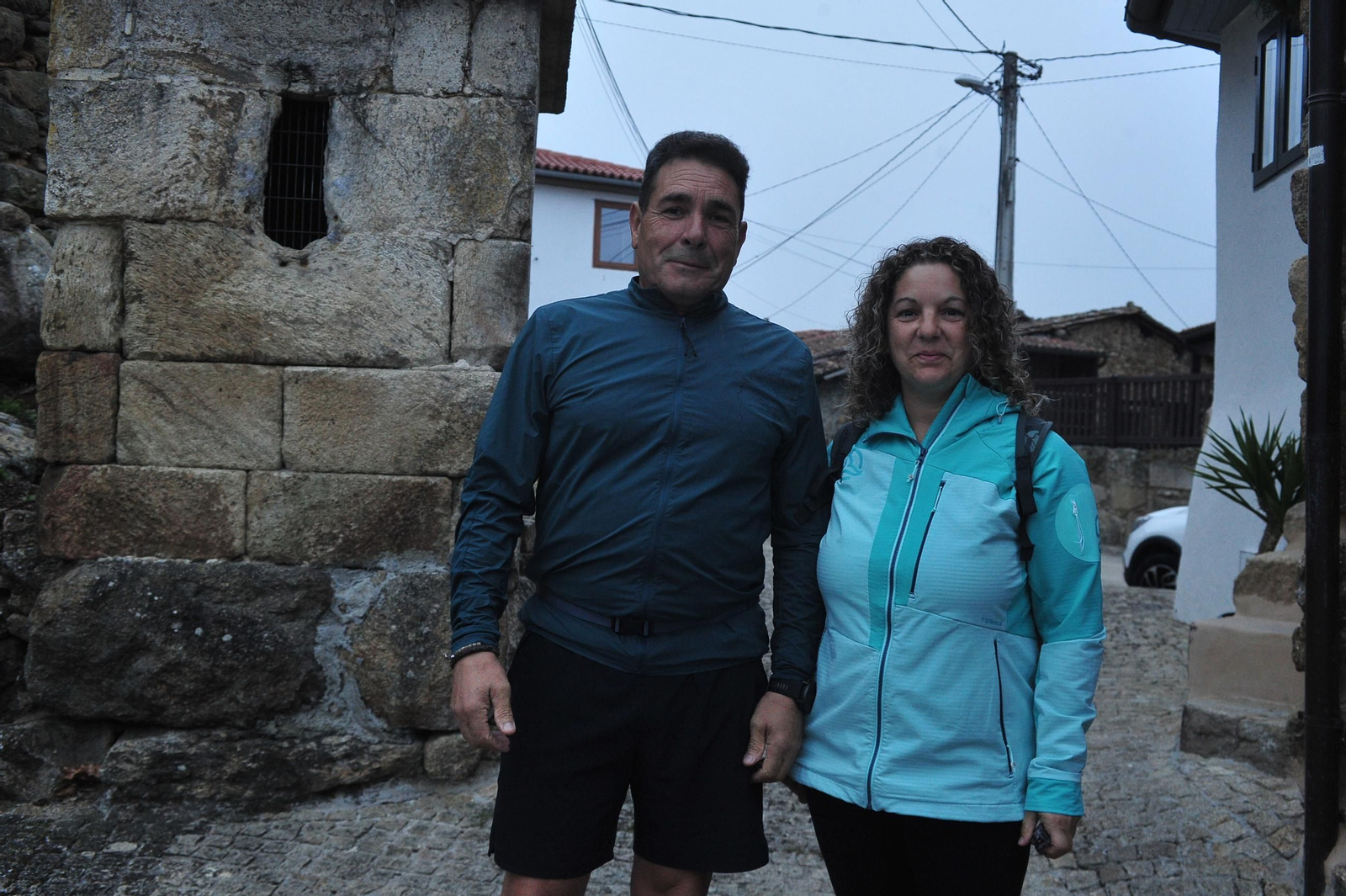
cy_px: 448
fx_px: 1420
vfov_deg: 35.0
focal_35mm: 38
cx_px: 673
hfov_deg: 50.7
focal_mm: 38
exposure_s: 1/100
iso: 2500
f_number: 5.6
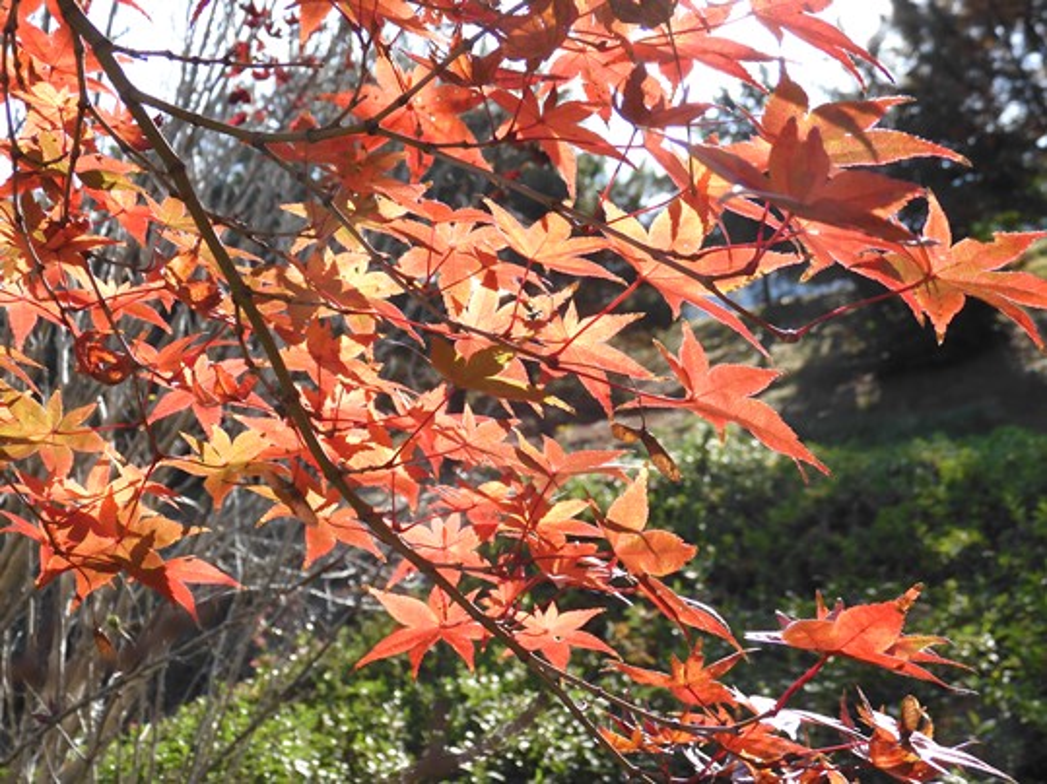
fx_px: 1270
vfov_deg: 34.3
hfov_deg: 44.8
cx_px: 524
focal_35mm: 42
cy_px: 392
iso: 100
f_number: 4
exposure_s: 1/320
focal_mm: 7.5
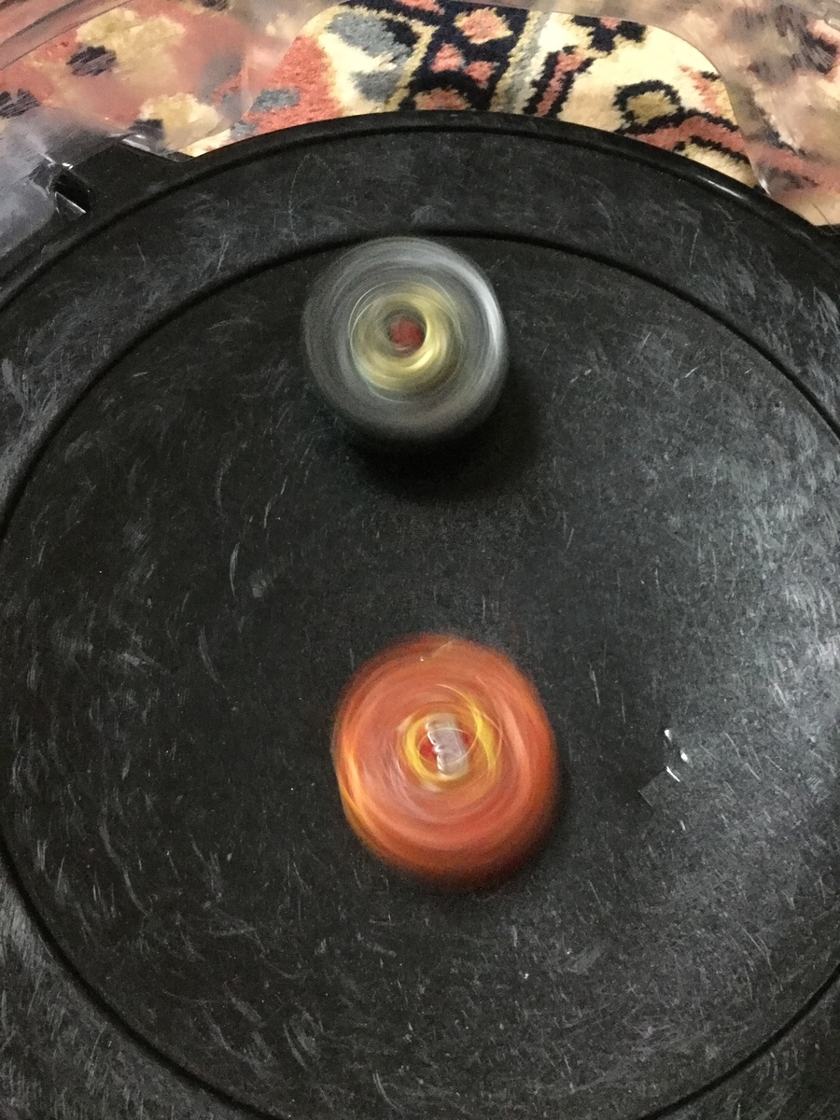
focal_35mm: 31
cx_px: 420
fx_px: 1003
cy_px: 560
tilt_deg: -68.4
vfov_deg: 58.4
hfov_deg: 45.4
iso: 400
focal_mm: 3.3
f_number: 2.4
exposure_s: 1/15
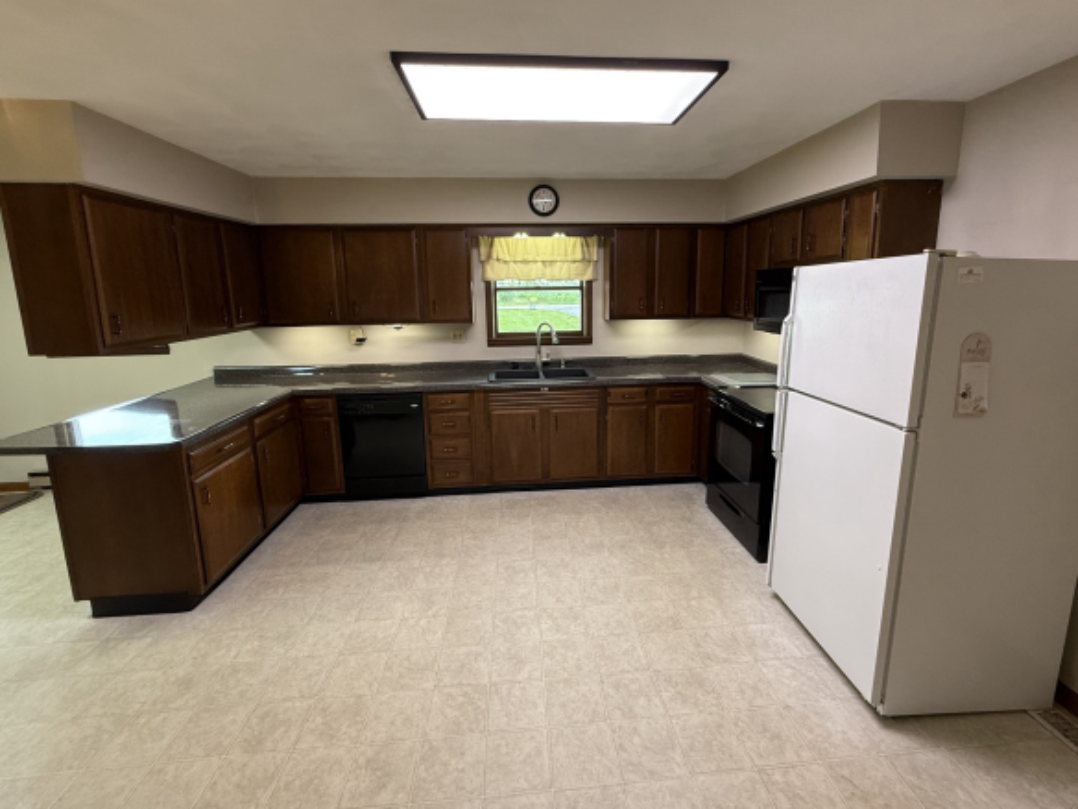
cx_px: 562
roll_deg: +0.5
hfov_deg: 94.4
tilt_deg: -9.4
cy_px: 369
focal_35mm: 16
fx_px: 498
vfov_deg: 77.9
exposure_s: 1/60
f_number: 2.2
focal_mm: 2.22
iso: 200
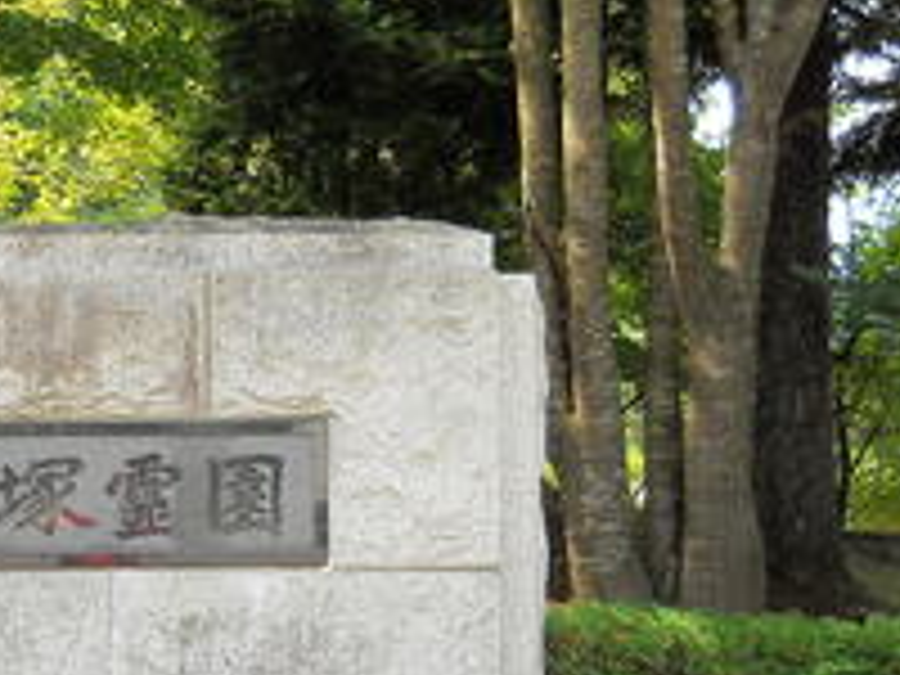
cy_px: 560
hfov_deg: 22.1
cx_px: 50
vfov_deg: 17.0
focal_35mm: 86
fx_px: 2236
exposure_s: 1/125
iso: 80
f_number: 3.1
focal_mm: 6.72
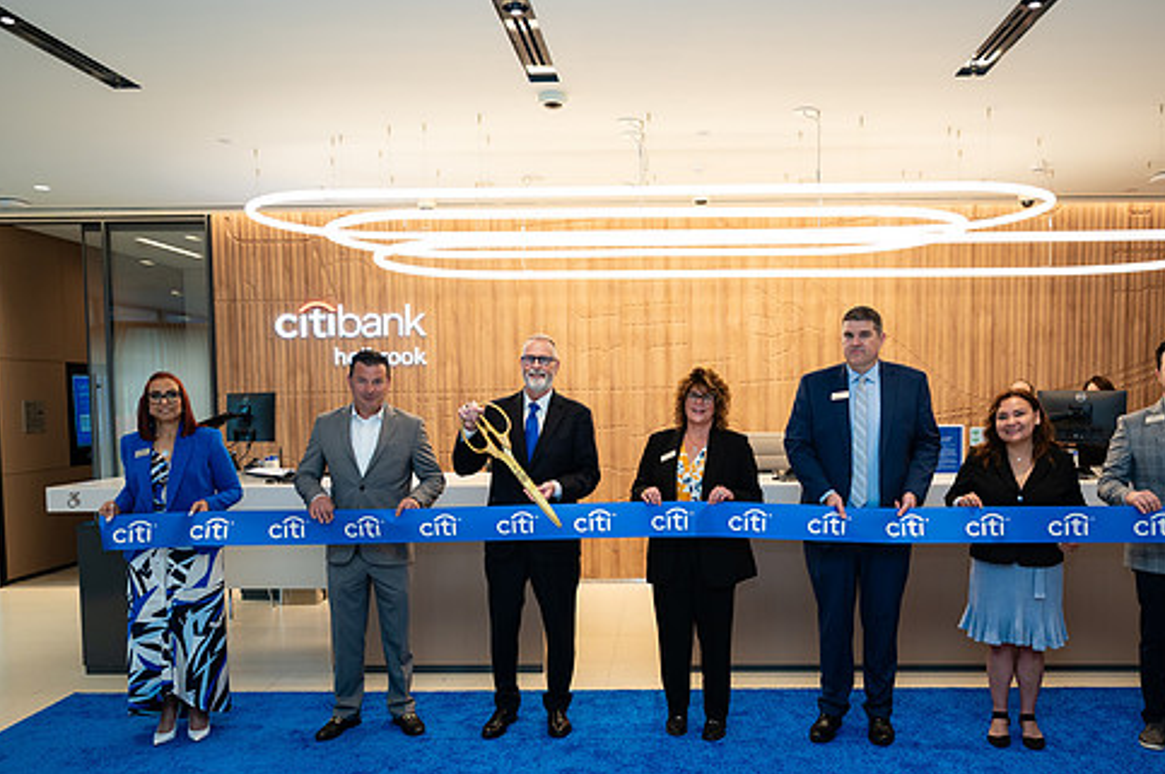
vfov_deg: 43.3
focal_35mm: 30
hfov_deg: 61.8
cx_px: 649
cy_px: 463
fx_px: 970
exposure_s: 1/200
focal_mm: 24
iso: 500
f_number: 3.5
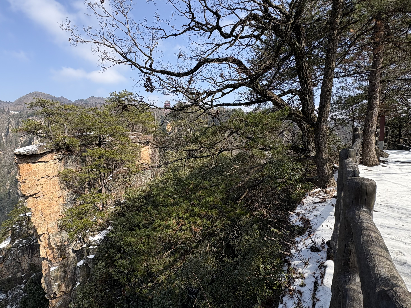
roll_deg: -0.1
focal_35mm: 19
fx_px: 226
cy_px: 154
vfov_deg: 68.7
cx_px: 169
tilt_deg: -3.7
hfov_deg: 83.8
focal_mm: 2.22
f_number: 2.2
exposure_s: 1/727
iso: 40
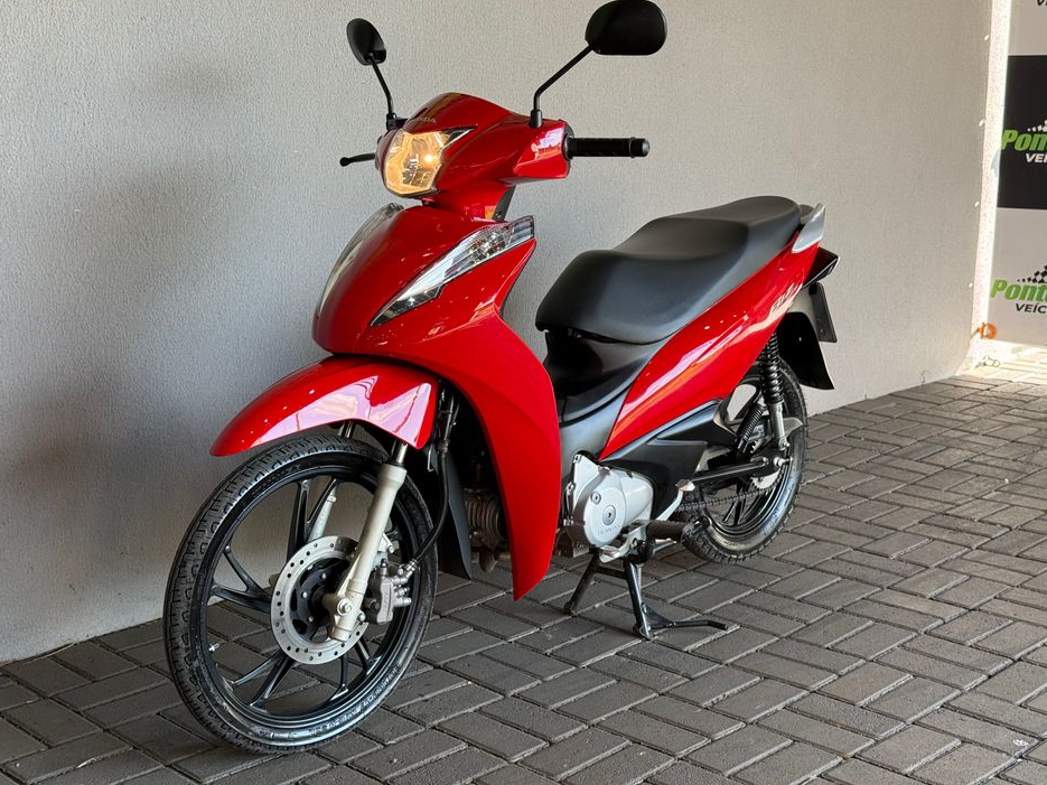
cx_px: 527
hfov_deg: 38.9
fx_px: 1482
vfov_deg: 29.7
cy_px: 383
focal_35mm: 49
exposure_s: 1/121
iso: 64
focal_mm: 6.76
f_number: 1.78
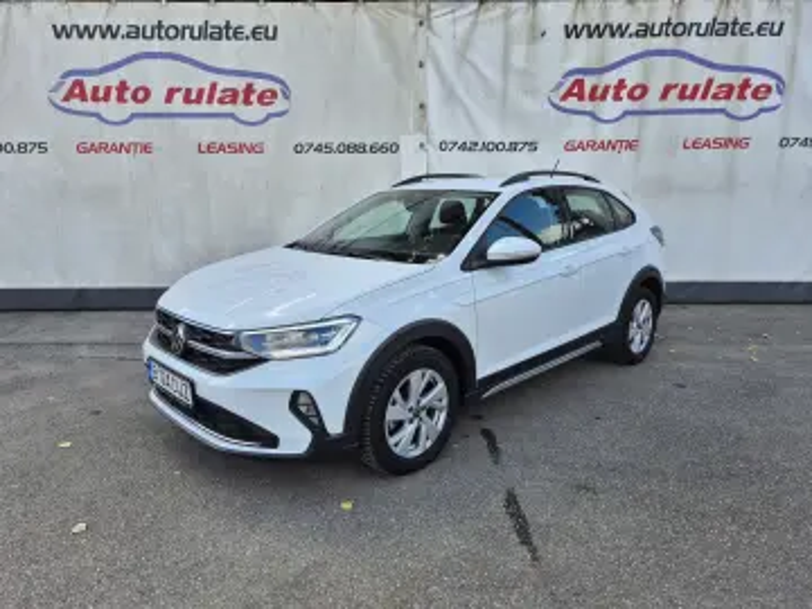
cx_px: 406
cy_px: 304
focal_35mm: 23
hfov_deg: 73.9
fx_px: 540
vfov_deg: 58.9
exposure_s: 1/540
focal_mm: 5.4
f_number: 1.8
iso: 25
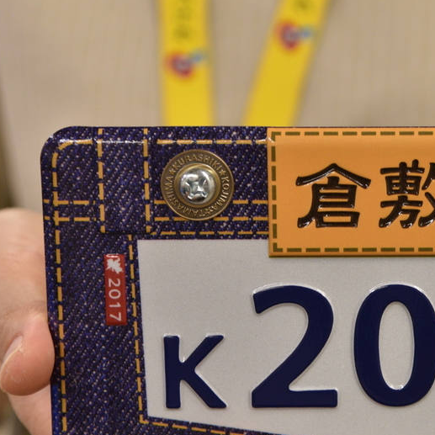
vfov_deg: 12.7
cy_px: 212
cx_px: 398
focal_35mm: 138
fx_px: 1962
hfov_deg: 12.5
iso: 800
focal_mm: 70
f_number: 4.5
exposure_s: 1/80
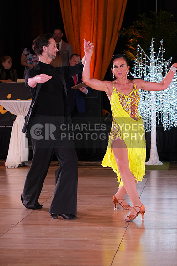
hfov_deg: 13.0
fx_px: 774
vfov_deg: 19.5
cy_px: 133
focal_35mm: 105
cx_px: 88
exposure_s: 1/200
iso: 1250
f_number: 5
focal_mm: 105
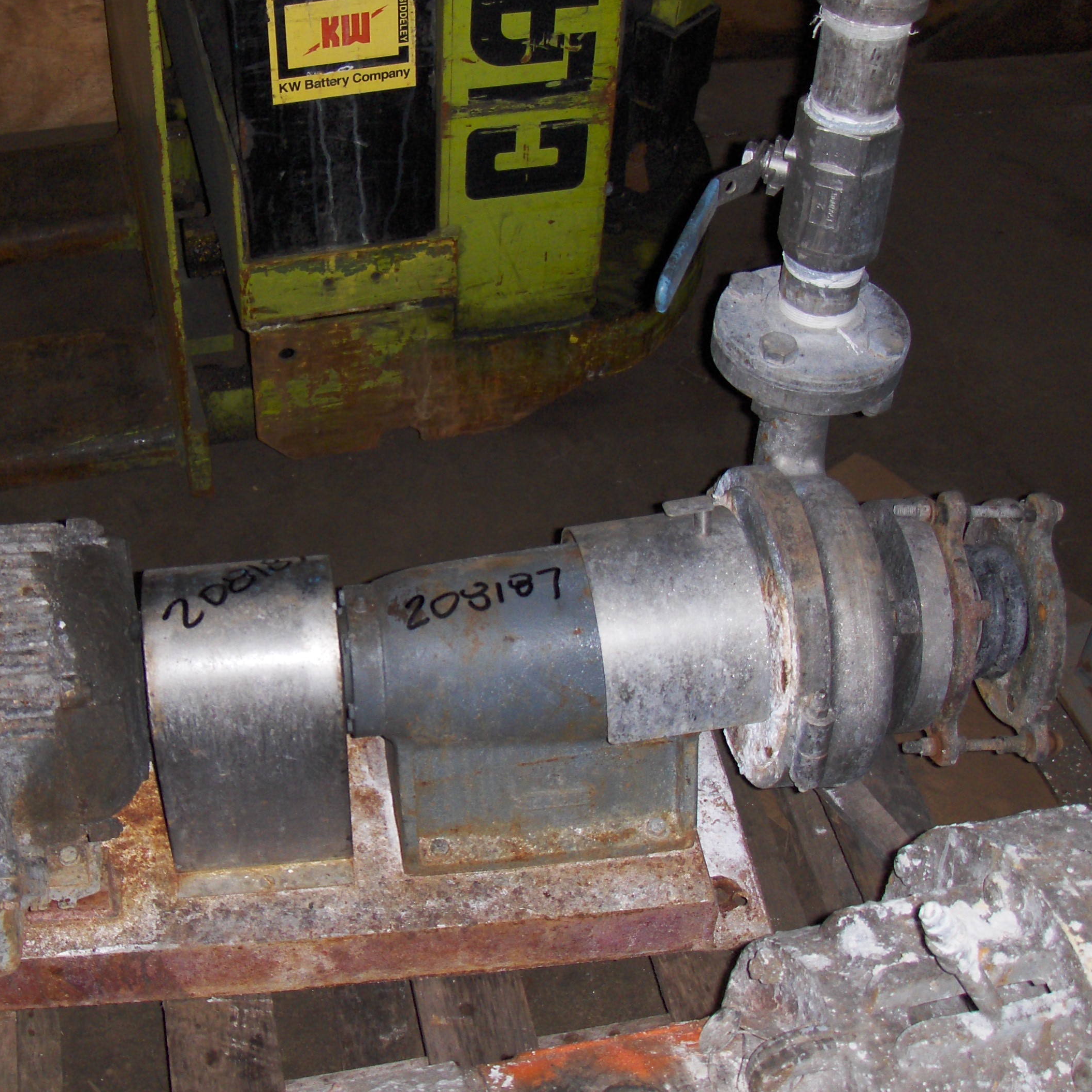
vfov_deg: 34.7
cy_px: 549
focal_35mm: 49
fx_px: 1749
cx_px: 363
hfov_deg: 34.4
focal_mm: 6.5
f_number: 3.5
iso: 100
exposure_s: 1/60
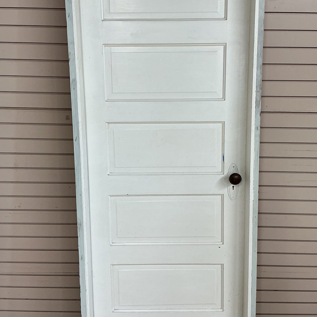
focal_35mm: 40
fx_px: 414
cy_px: 141
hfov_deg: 41.9
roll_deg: -0.9
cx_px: 164
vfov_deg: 41.8
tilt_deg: -16.3
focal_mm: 3
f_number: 1.8
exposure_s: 1/60
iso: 64
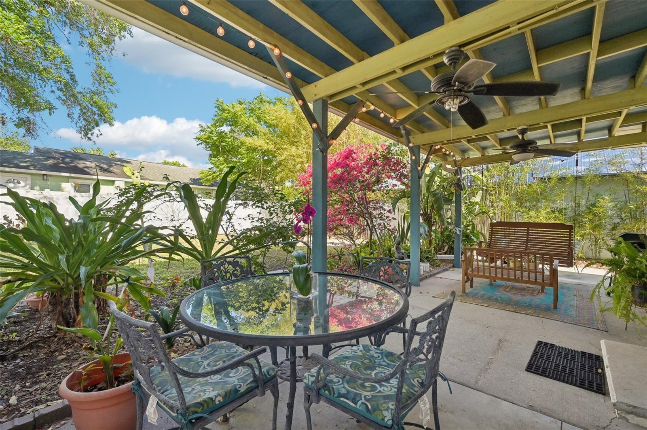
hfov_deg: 100.5
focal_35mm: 15
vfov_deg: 77.2
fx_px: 269
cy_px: 215
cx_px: 324
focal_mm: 15
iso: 400
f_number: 8
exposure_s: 1/160
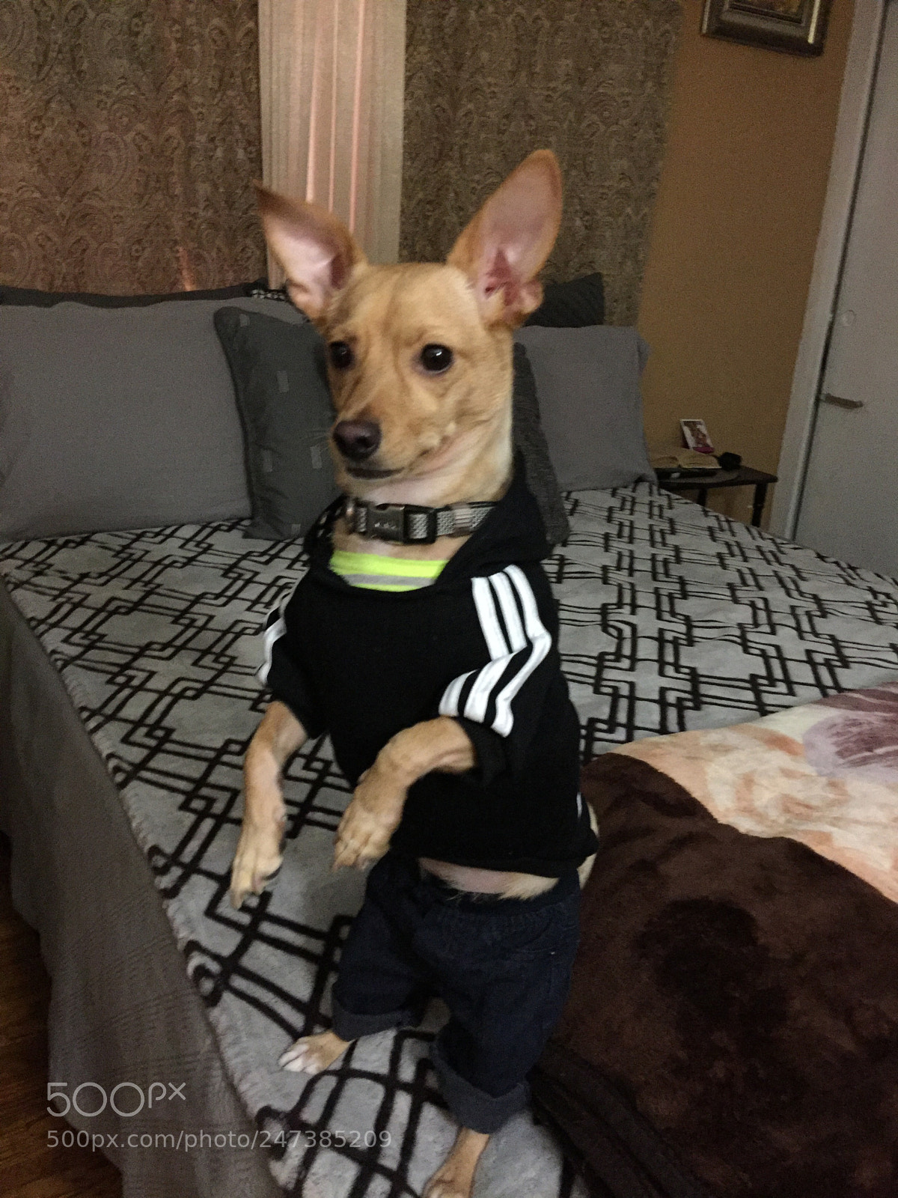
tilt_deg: -19.5
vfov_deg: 61.7
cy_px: 599
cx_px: 449
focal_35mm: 29
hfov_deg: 48.2
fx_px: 1003
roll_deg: -3.5
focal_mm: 4.15
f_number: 2.2
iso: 500
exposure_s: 1/15
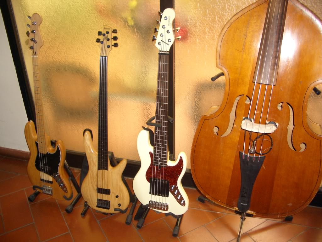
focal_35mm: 35
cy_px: 121
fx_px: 326
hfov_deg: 52.6
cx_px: 161
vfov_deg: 40.7
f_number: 2.6
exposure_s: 1/8
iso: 100
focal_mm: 5.8
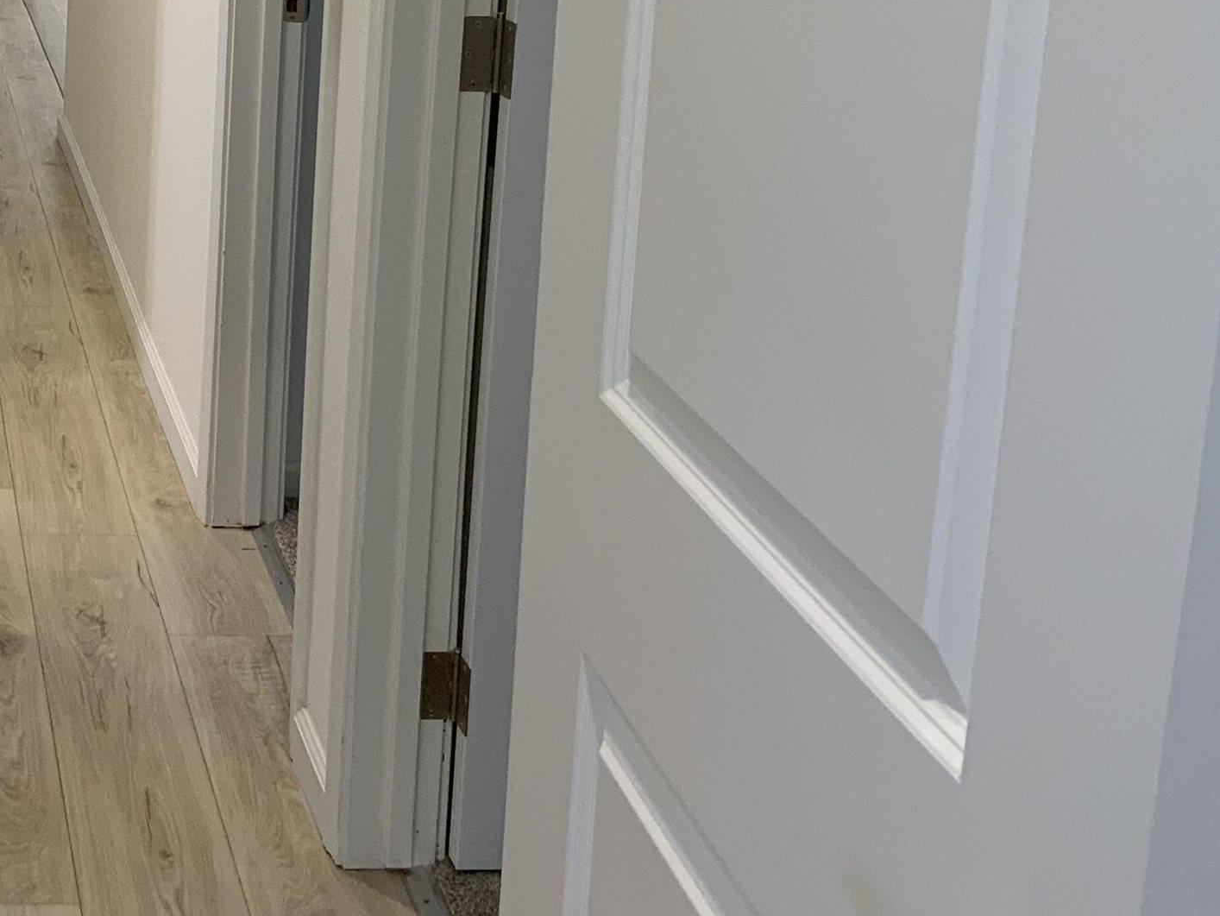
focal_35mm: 63
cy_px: 115
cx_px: -55
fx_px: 2221
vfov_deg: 22.8
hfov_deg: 28.4
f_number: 1.8
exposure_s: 1/60
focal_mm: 3
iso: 40
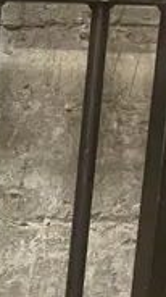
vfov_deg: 12.2
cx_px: -348
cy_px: 405
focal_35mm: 170
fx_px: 1335
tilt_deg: -23.1
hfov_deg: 6.4
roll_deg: -1.7
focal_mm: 3.99
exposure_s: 1/50
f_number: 1.8
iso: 250
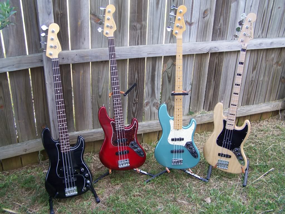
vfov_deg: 37.7
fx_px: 313
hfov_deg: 49.0
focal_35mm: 38
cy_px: 107
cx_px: 142
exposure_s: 1/60
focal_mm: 6.3
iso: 80
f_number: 2.8
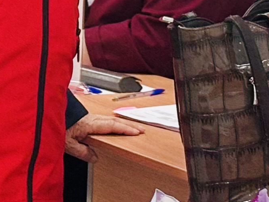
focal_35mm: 313
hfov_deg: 6.3
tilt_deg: -6.8
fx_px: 2431
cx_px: -73
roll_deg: -1.5
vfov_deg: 4.7
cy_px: -64
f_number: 1.6
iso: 125
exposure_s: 1/33
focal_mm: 5.96
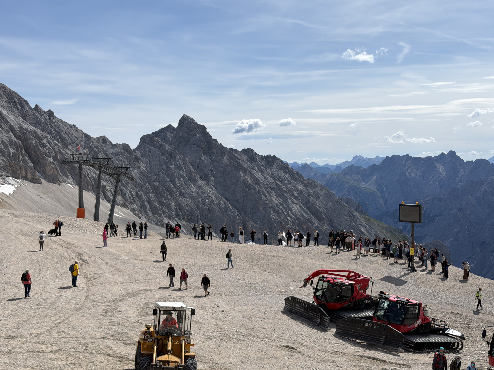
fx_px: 685
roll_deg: +0.4
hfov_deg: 39.7
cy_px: 185
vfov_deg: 30.3
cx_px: 247
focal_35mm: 48
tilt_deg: -3.0
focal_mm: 6.76
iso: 80
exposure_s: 1/11364
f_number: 1.78
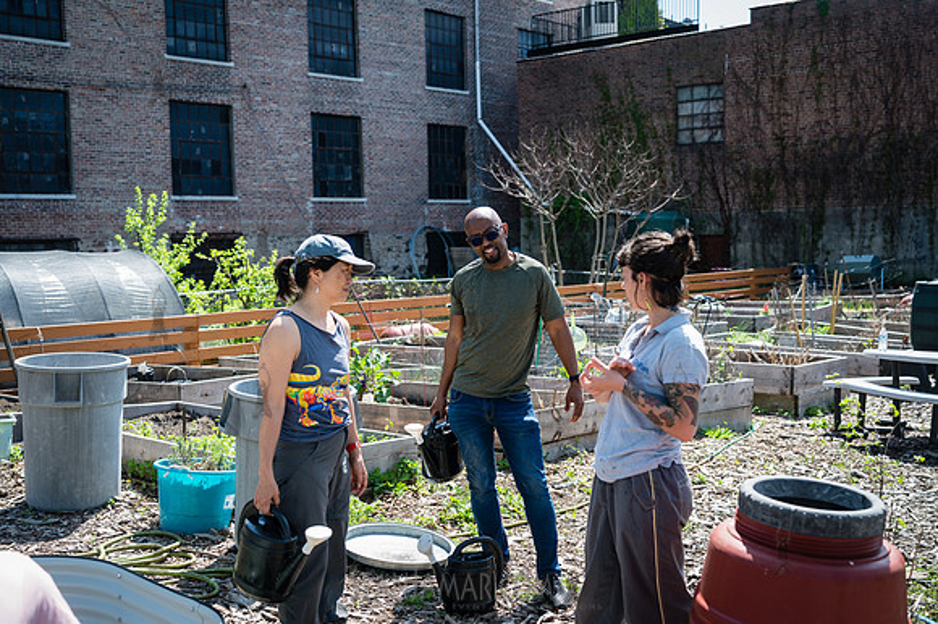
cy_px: 312
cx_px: 469
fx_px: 1068
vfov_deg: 32.6
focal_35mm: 41
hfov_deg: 47.4
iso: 100
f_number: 3.5
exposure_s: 1/400
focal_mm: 41
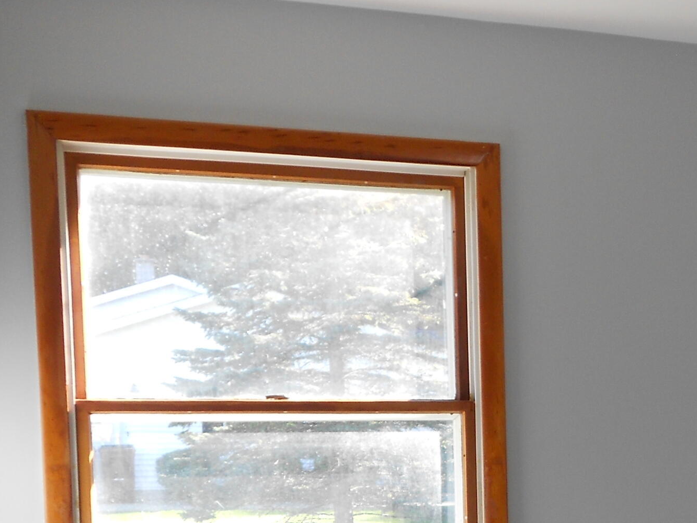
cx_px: 741
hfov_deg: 25.3
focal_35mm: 72
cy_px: 574
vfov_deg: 19.6
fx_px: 1450
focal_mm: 5.8
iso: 80
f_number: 3.6
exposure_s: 1/40
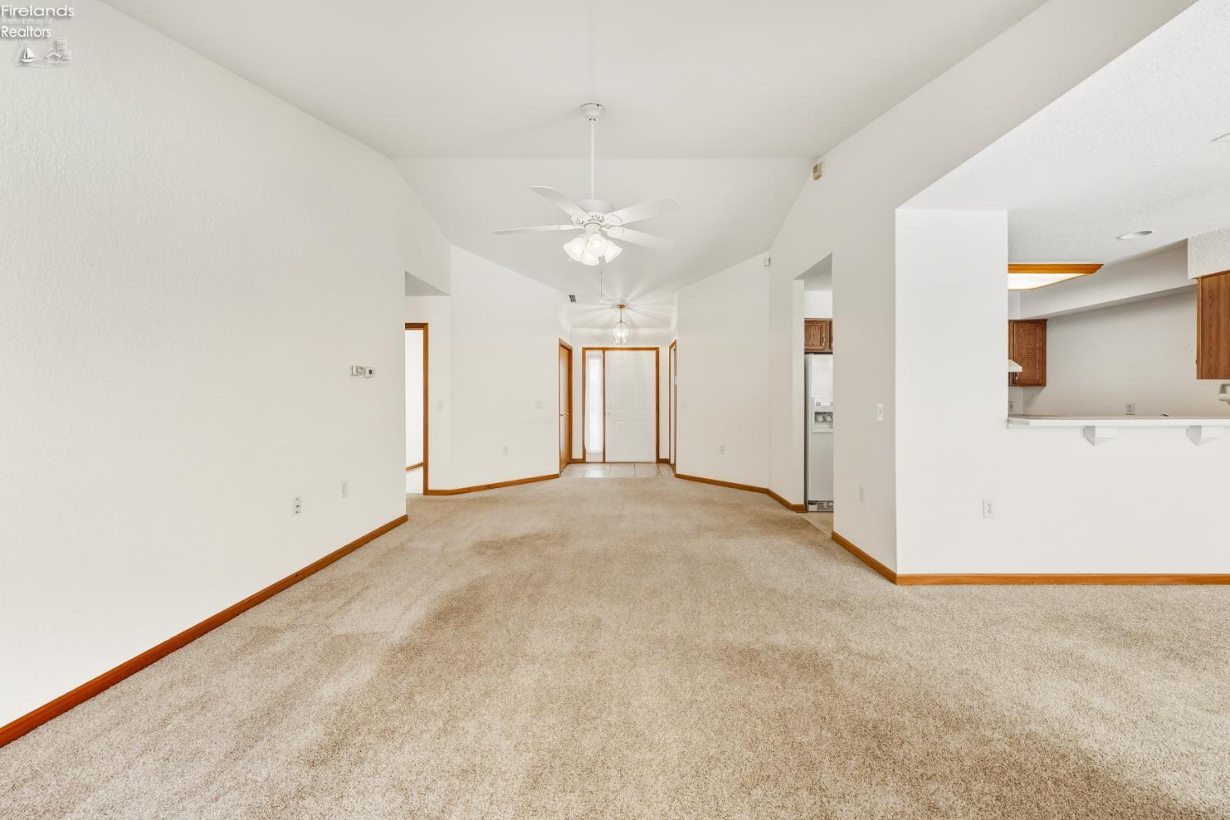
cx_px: 615
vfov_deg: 90.0
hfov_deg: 112.6
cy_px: 410
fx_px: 410
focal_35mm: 12
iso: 100
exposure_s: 1/125
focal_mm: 12
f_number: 8
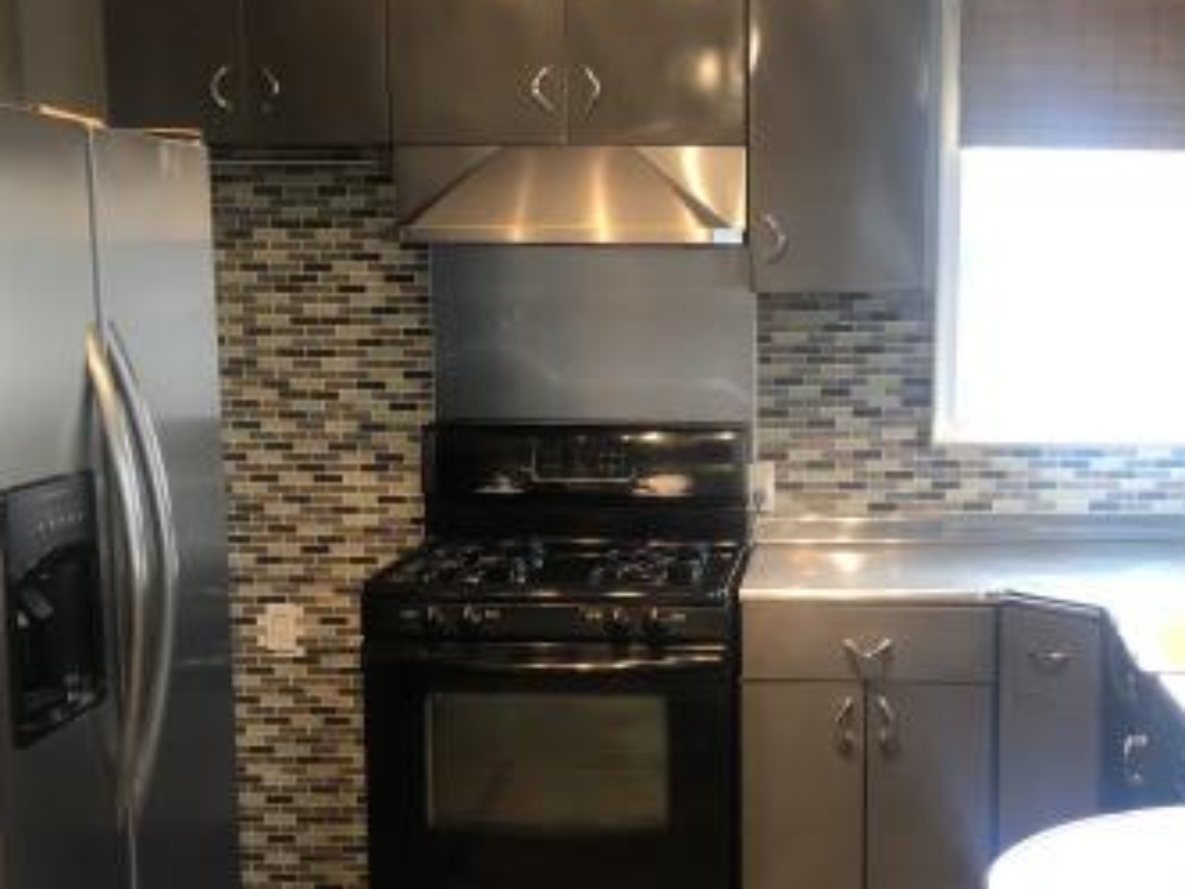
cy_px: 607
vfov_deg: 26.8
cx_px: 771
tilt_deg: -10.2
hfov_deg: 35.3
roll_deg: +0.6
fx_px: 1849
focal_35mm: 54
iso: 50
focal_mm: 4
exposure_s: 1/15
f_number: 1.8
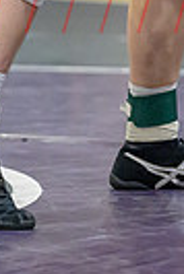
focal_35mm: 526
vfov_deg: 3.9
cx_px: 261
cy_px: -183
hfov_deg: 2.6
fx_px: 4022
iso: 9000
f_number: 2.8
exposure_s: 1/800
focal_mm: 104
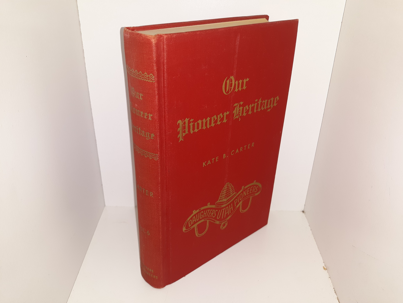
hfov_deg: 63.4
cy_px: 152
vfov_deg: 49.7
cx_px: 202
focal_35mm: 28
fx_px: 326
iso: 40
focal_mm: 3.7
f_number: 1.7
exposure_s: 1/100
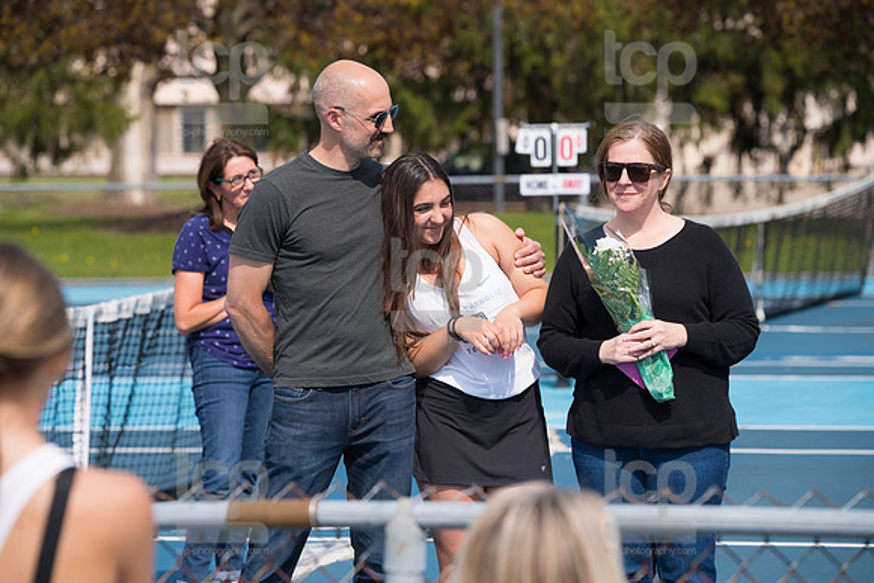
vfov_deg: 7.9
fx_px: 4249
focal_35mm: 175
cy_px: 292
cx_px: 437
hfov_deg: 11.7
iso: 250
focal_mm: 175
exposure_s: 1/1250
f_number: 5.6
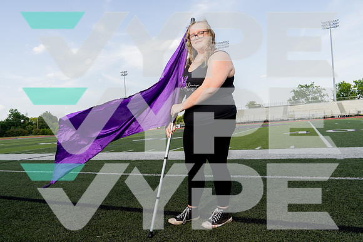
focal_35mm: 26
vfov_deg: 49.6
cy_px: 121
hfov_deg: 69.4
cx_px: 182
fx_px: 262
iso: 320
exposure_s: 1/250
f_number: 7.1
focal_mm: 26
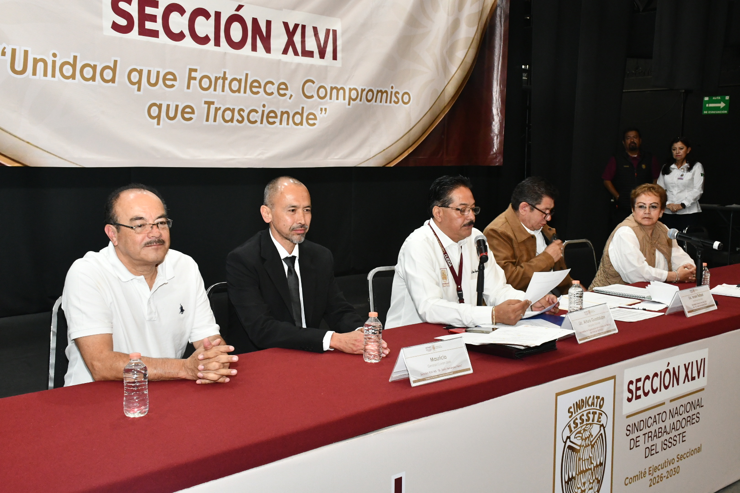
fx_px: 822
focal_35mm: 40
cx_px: 370
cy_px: 246
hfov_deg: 48.5
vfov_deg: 33.4
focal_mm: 27
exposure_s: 1/40
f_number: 10
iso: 2200
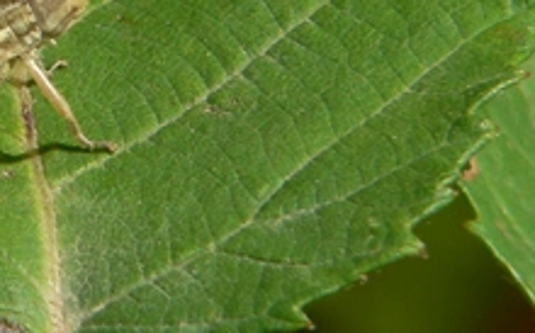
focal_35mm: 321
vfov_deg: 4.1
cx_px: -136
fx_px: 4676
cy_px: 0
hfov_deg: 6.5
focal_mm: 17.2
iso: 80
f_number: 4
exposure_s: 1/640
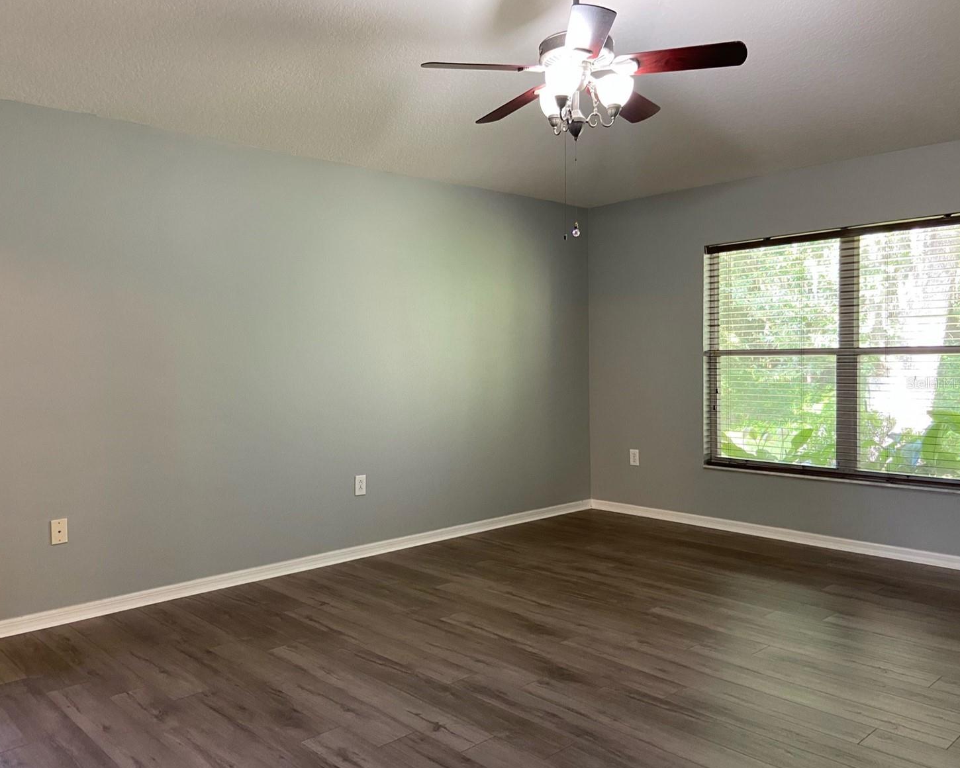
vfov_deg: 51.5
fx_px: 796
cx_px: 440
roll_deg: +1.1
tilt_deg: -2.1
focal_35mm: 28
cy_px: 383
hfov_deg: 62.1
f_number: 1.8
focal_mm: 4.25
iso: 200
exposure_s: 1/60
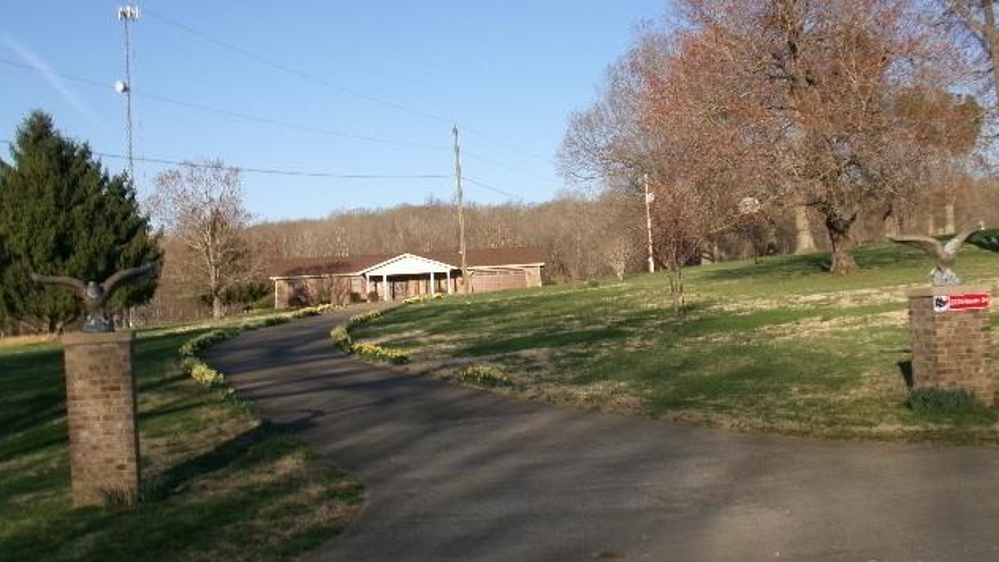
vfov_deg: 22.6
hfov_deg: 39.2
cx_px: 500
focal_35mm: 53
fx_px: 1404
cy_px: 277
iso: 100
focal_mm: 8.5
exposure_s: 1/70
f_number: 12.48
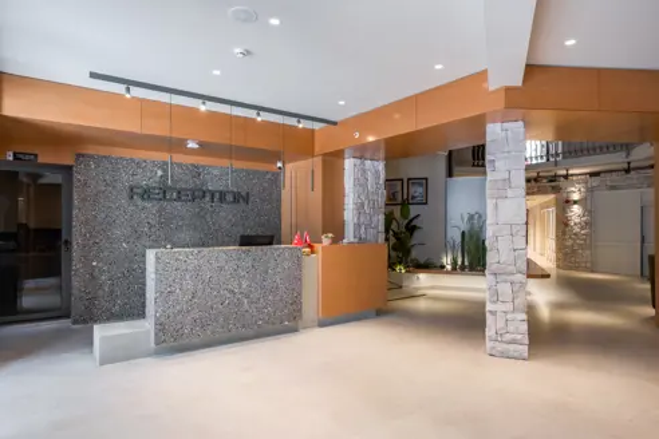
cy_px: 220
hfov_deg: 84.0
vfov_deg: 61.9
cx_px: 330
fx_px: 366
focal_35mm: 20
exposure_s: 1/200
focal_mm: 13.2
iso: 250
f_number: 4
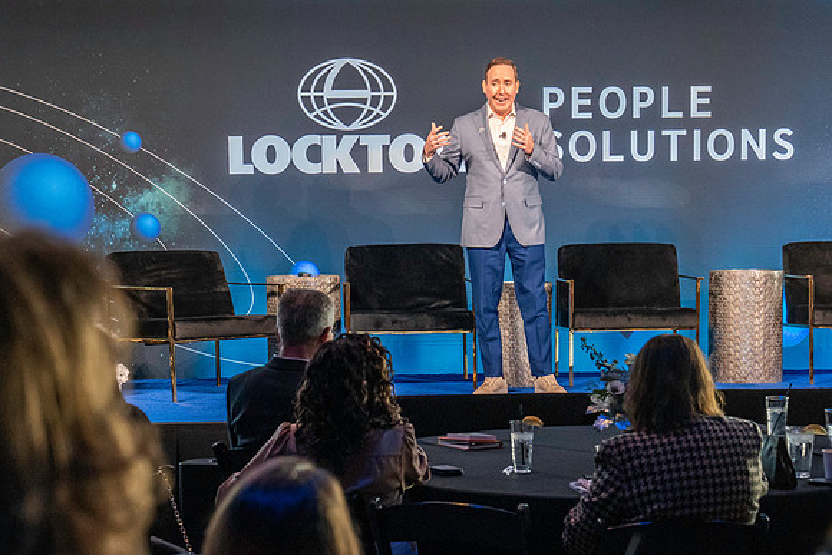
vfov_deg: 17.5
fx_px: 1799
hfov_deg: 26.0
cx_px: 416
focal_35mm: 78
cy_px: 400
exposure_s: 1/200
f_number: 4.5
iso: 6400
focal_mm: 49
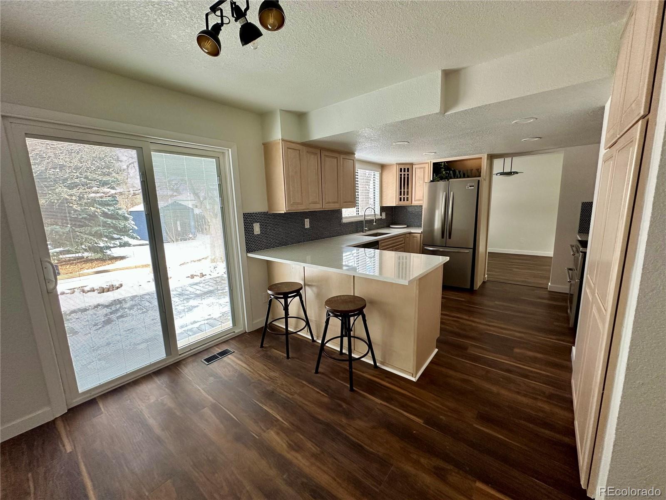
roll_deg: +1.7
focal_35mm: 14
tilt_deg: -9.9
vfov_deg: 85.7
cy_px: 250
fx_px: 269
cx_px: 333
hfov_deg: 102.1
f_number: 2.2
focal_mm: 2.22
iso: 200
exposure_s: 1/99
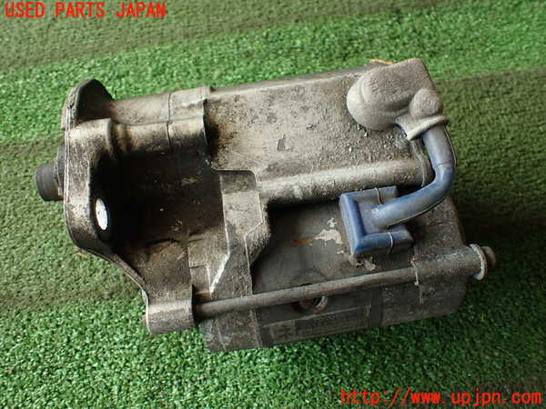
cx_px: 273
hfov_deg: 60.0
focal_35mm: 30
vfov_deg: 46.8
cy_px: 204
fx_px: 473
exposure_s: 1/100
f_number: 2.3
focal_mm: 5.4
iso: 100
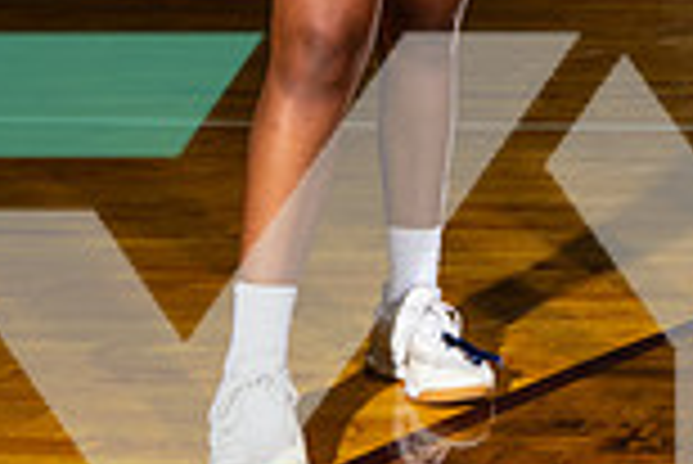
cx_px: 954
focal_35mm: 98
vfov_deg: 13.1
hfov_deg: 18.9
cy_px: -273
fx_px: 1888
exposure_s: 1/125
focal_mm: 26
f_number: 8
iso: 100
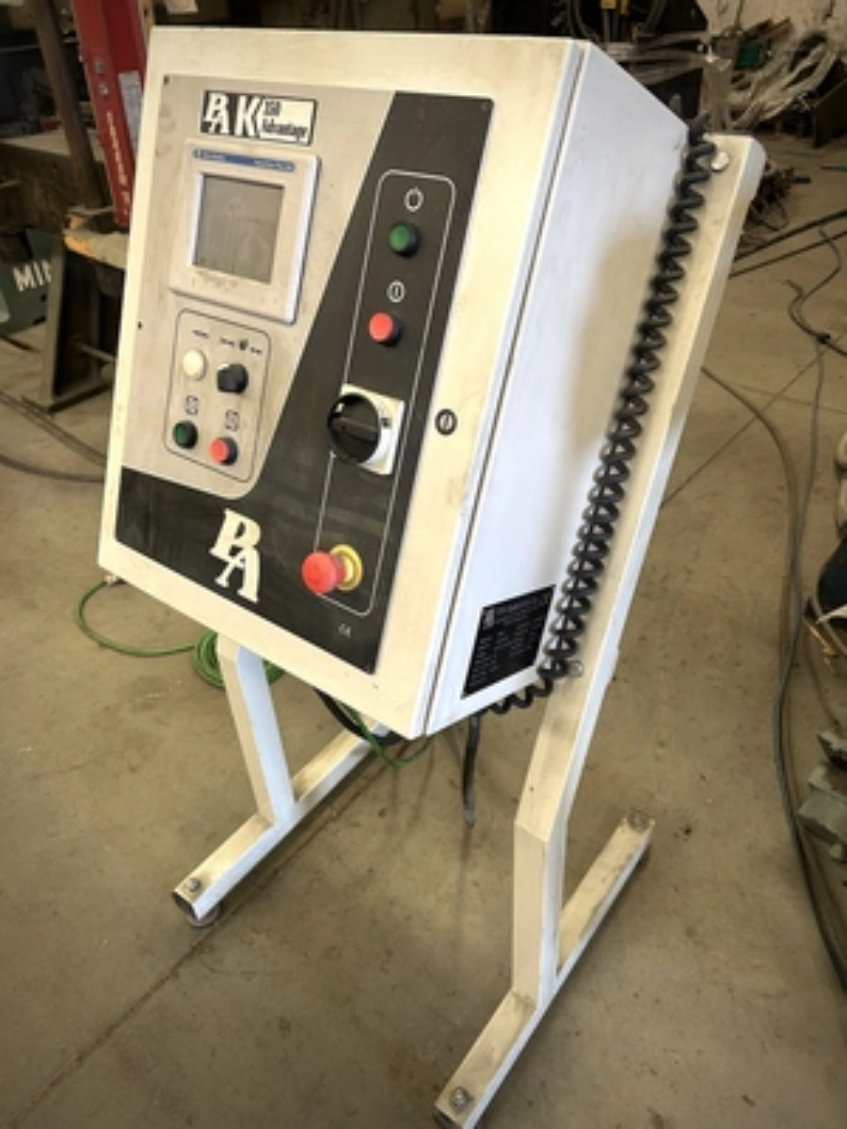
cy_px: 564
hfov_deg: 53.1
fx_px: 848
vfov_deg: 67.3
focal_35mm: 26
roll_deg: +4.5
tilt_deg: -37.2
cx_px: 424
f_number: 1.5
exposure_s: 1/60
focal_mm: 5.7
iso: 160
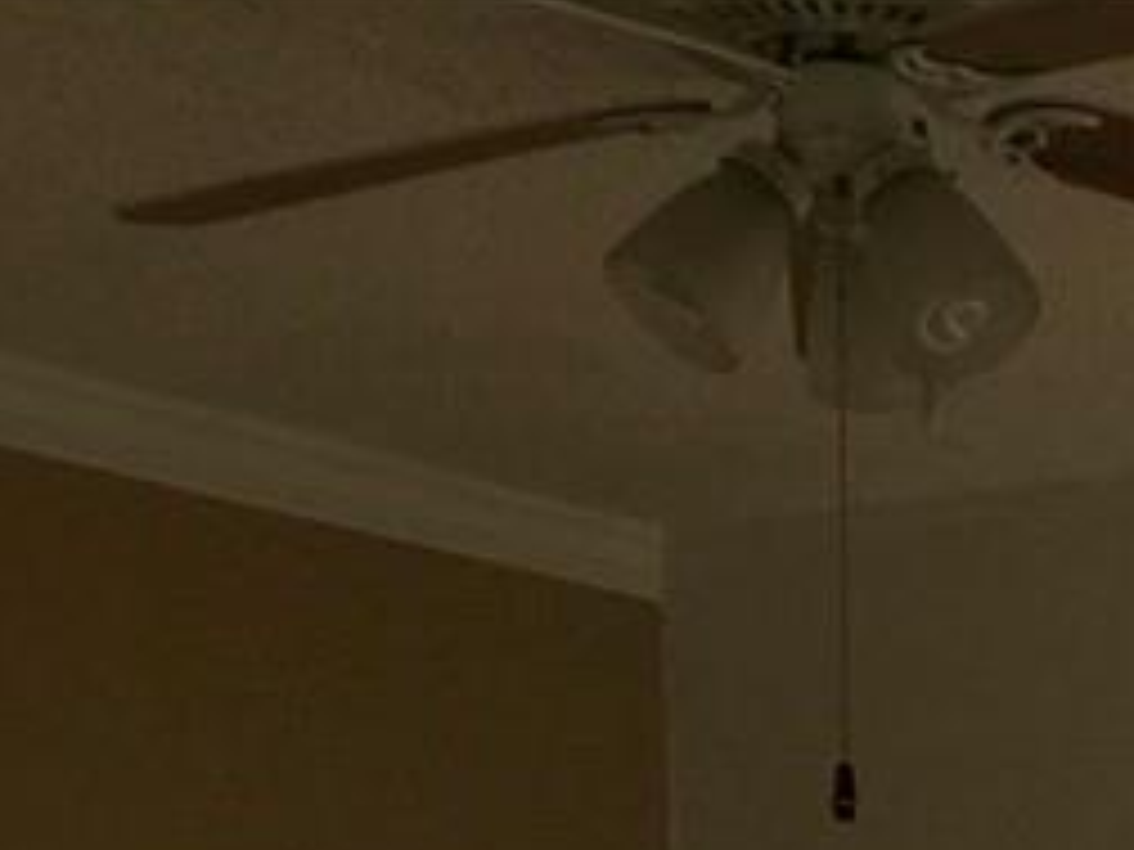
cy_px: 1704
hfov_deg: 16.1
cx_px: 1287
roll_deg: -1.0
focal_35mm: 118
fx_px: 3866
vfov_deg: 11.3
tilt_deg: -5.4
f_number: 2.2
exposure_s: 1/15
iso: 50
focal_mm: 4.15
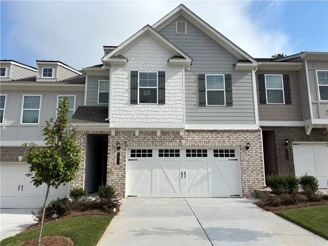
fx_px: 246
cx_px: 164
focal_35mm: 26
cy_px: 123
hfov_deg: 67.3
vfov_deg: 53.1
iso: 50
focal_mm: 5.96
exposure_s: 1/3788
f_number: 1.6
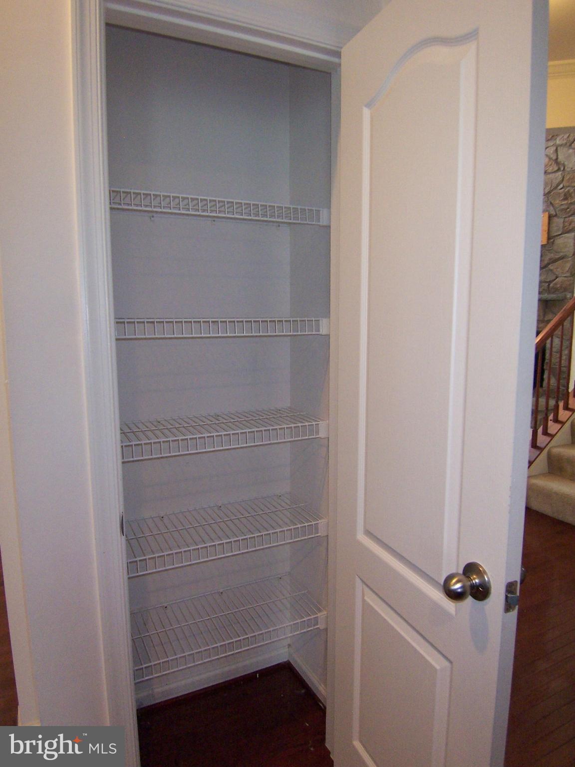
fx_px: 509
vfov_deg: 73.9
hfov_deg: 58.9
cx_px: 288
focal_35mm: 23
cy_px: 384
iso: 200
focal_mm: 3.8
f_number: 2.8
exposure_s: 1/30
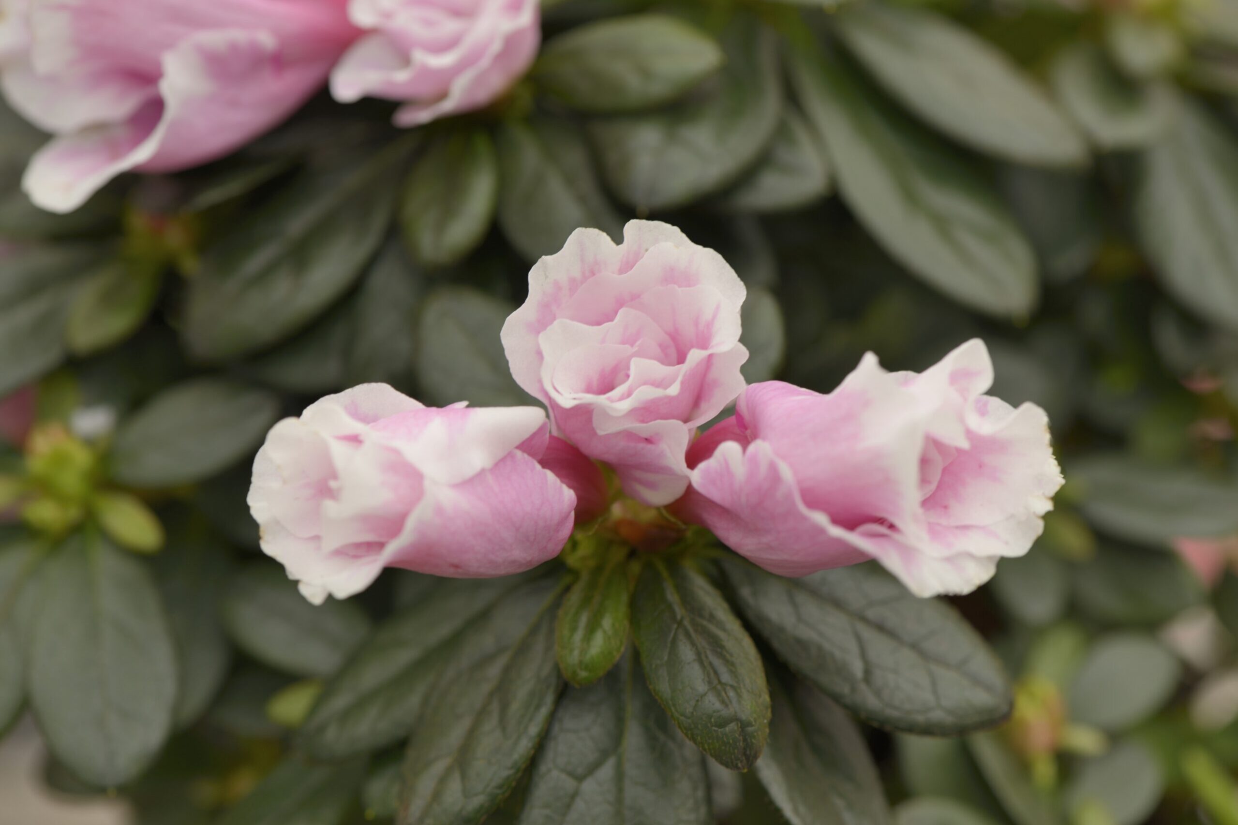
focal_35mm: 105
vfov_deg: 13.0
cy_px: 412
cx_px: 619
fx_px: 3611
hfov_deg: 19.5
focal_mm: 105
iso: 100
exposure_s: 1/80
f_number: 6.3
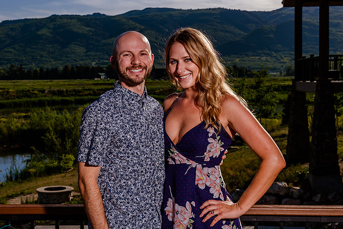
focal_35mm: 63
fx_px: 598
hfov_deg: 32.0
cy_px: 101
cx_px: 165
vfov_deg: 21.6
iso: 160
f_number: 10
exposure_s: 1/400
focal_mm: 52
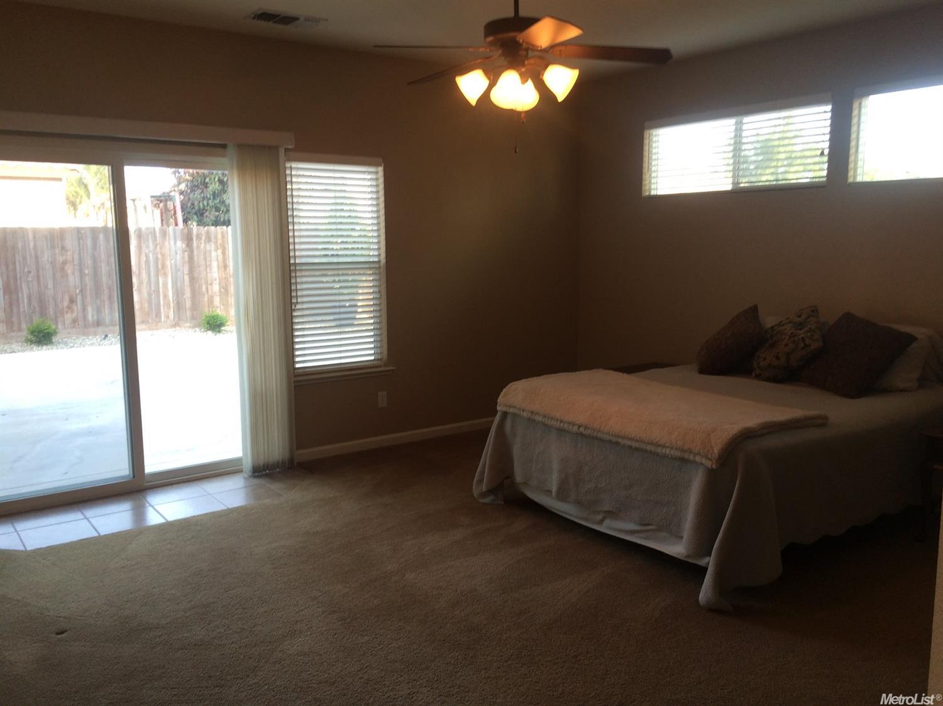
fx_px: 790
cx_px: 472
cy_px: 353
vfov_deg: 48.2
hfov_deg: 61.7
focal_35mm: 29
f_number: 2.2
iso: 32
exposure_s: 1/40
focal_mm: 4.15
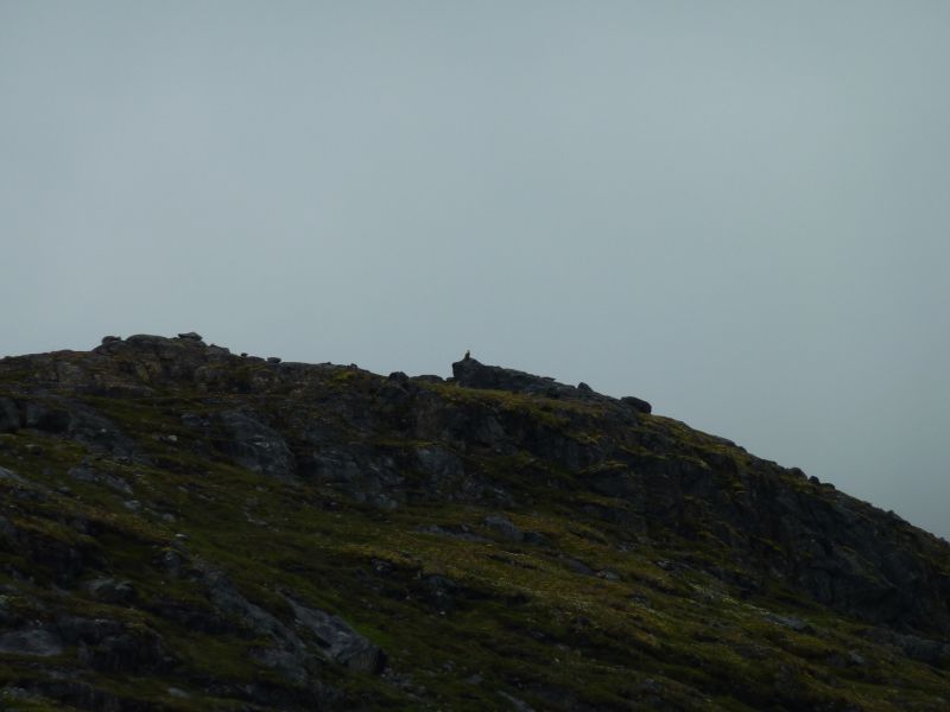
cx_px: 475
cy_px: 356
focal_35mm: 300
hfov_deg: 6.6
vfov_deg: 5.0
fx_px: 8233
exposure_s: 1/320
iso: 80
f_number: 4.9
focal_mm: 49.2
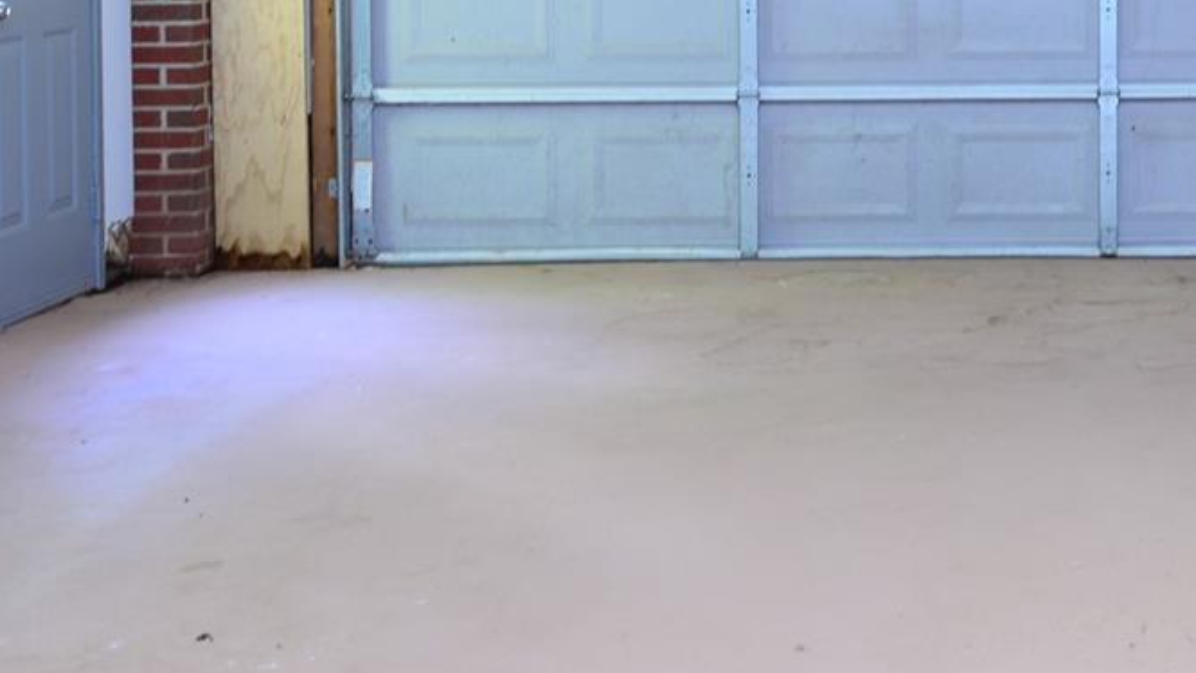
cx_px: 1092
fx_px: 2252
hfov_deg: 28.5
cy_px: -38
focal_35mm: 71
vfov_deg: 16.6
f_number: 9
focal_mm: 22
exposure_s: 1/5
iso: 200
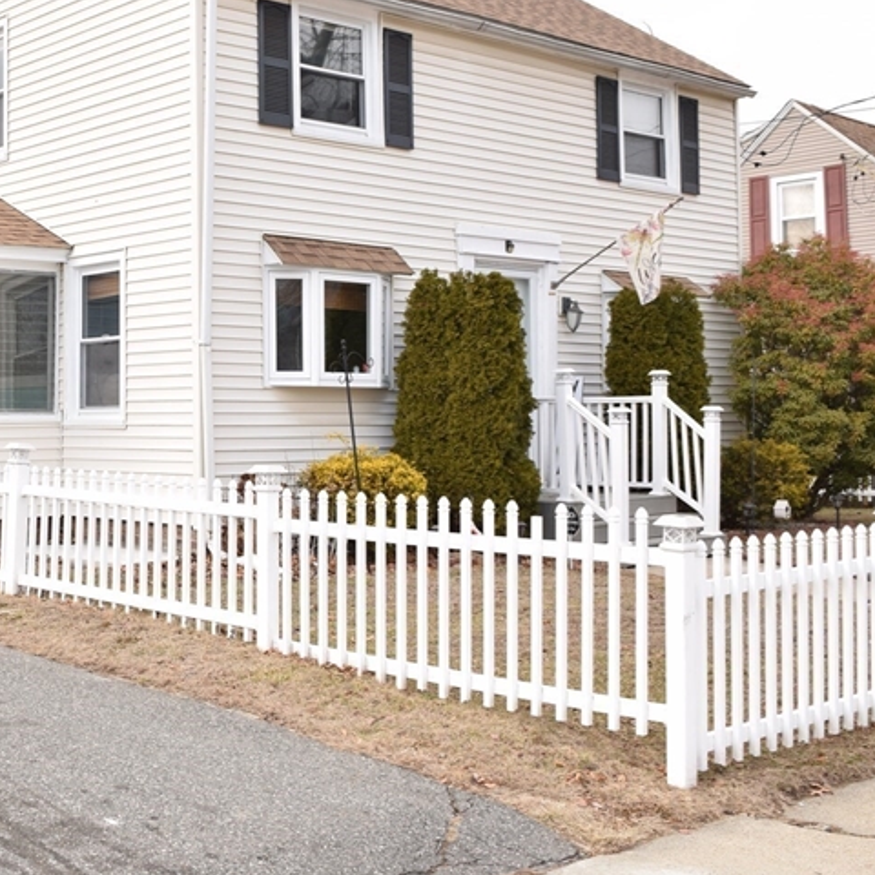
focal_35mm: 49
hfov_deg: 33.4
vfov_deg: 34.6
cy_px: 364
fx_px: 1401
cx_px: 142
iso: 100
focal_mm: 18
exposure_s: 1/100
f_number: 6.3
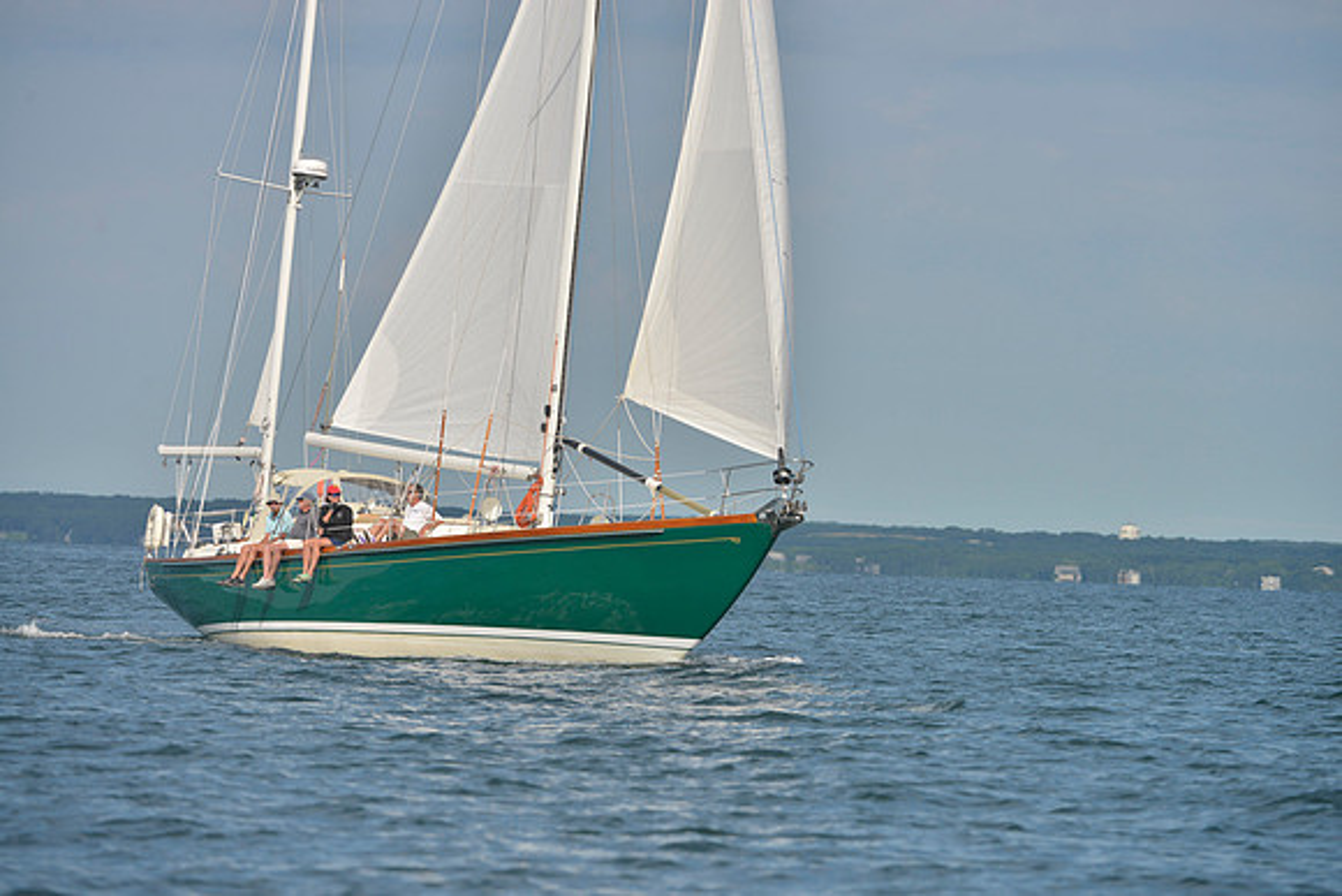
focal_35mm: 290
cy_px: 448
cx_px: 671
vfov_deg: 4.7
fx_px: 10813
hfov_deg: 7.1
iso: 280
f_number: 8
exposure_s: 1/1600
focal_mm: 290
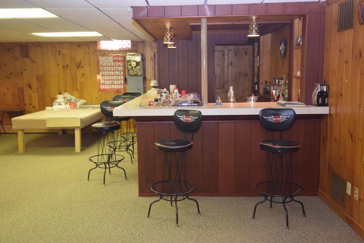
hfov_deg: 53.1
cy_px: 122
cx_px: 182
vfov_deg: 36.9
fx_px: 364
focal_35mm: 36
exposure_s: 1/60
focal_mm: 24
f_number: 4
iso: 1000
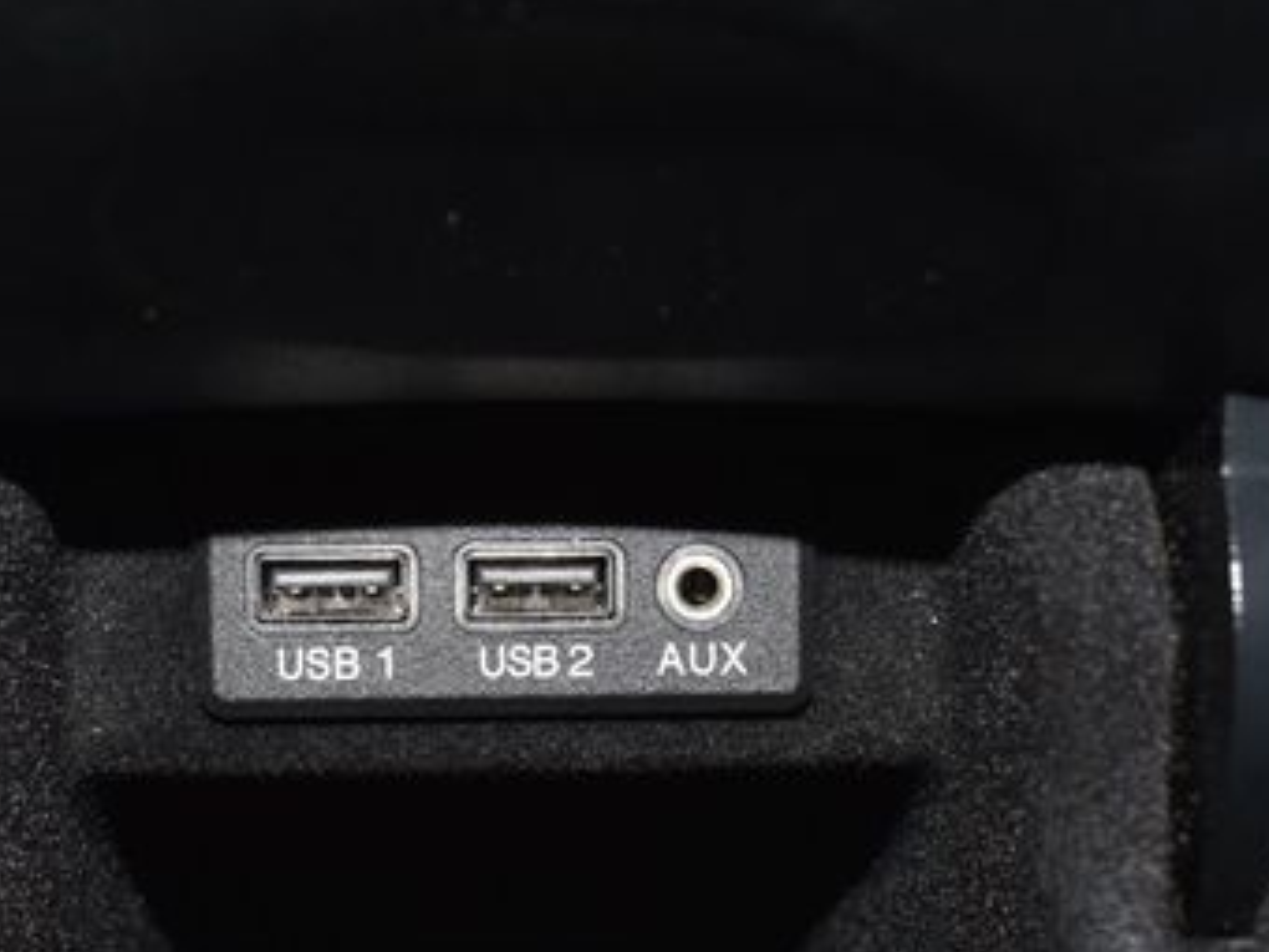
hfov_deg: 28.6
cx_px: 657
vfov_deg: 21.4
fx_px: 2489
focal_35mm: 68
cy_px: 773
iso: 100
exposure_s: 1/60
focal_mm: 25
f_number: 8
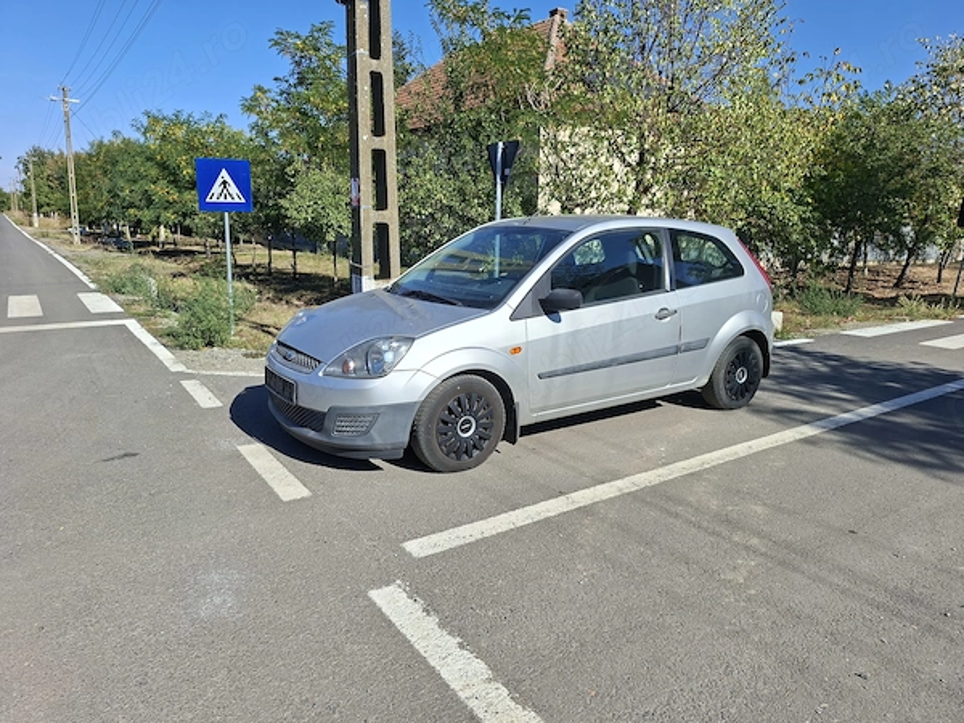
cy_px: 362
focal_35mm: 23
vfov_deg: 58.9
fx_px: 641
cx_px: 482
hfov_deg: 73.9
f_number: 1.8
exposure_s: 1/2049
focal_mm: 5.54
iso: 50
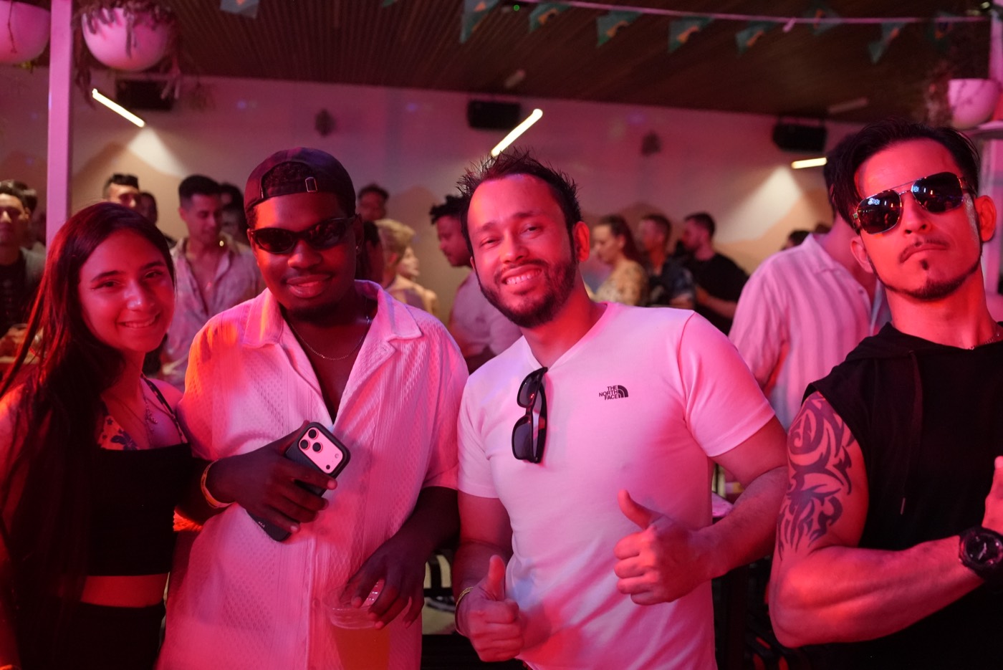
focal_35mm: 35
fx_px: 976
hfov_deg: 54.4
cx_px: 502
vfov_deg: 37.9
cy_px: 335
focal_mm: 35
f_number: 3.2
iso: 12800
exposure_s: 1/160
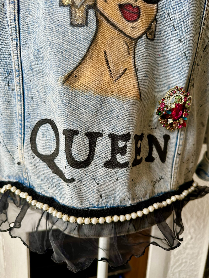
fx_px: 193
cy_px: 139
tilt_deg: -8.9
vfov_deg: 71.6
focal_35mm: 24
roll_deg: -2.5
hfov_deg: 56.8
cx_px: 104
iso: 64
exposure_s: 1/147
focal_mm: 6.86
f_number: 1.78
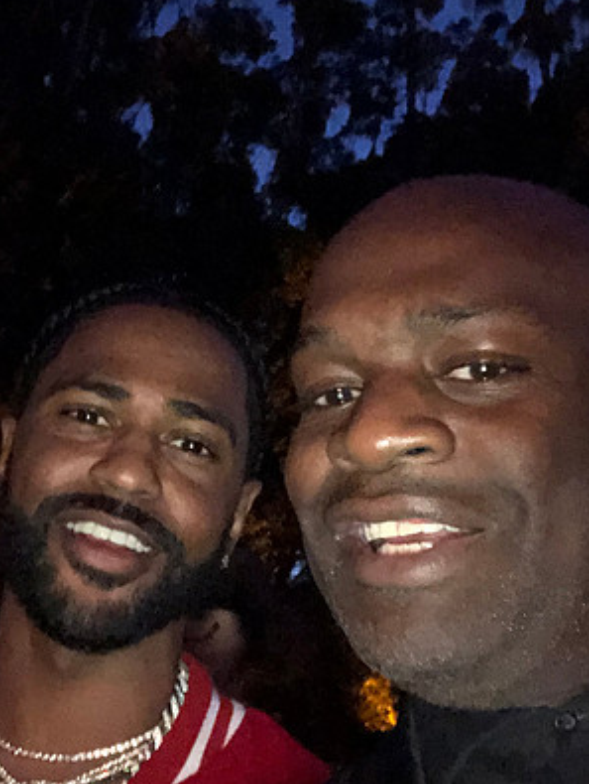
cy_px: 409
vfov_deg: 40.4
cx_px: 254
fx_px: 1065
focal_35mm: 47
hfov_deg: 30.9
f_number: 2.2
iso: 2000
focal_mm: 2.87
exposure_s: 1/16
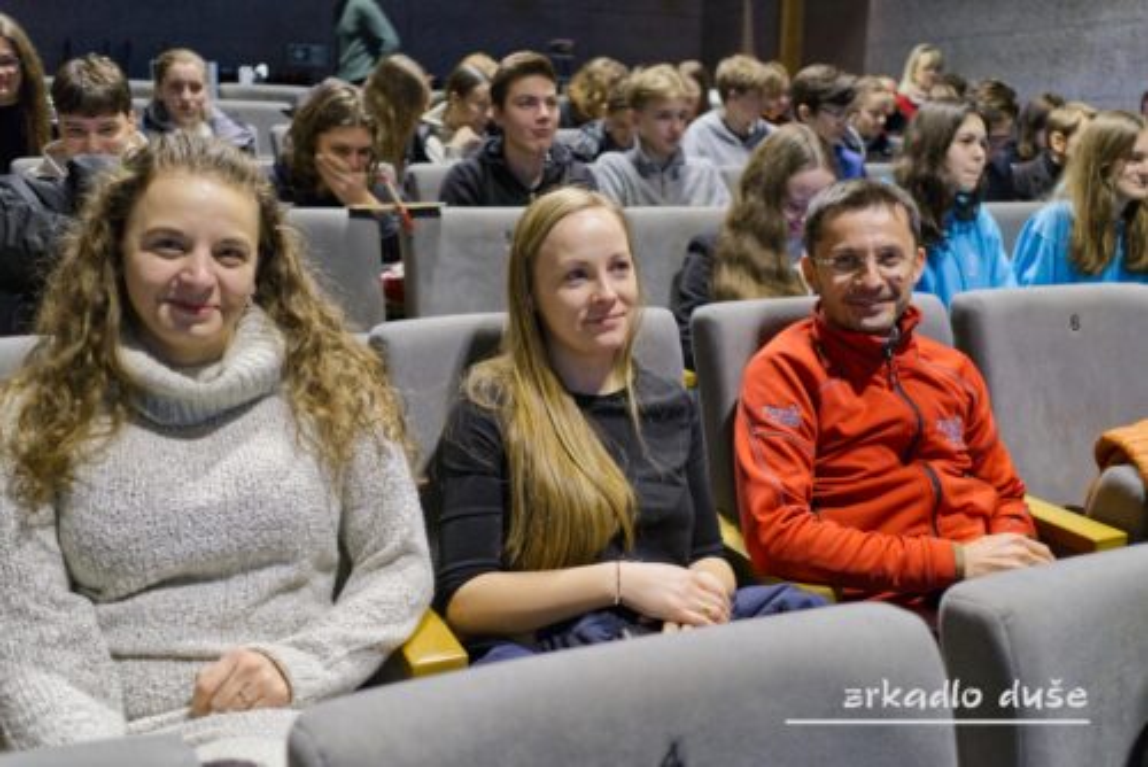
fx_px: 1117
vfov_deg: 37.9
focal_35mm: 35
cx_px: 574
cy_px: 384
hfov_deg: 54.4
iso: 2500
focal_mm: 23
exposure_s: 1/160
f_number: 2
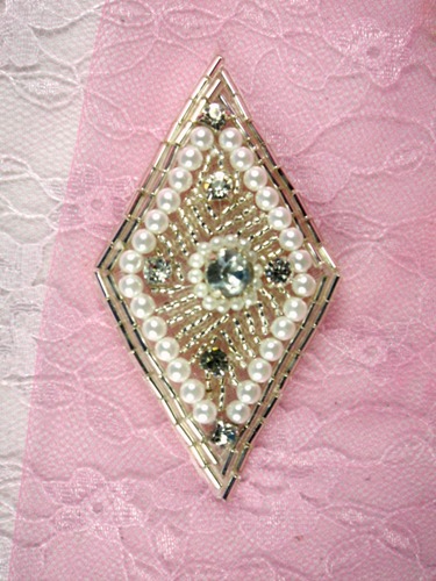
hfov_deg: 39.7
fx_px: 605
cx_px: 218
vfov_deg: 51.4
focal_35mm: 36
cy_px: 290
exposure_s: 1/500
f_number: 4.1
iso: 80
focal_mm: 6.5
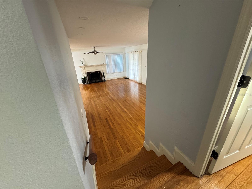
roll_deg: +2.6
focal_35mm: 14
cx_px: 126
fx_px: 102
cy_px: 94
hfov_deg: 102.1
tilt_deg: -22.5
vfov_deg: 85.7
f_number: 2.2
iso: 400
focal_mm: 2.22
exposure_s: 1/60
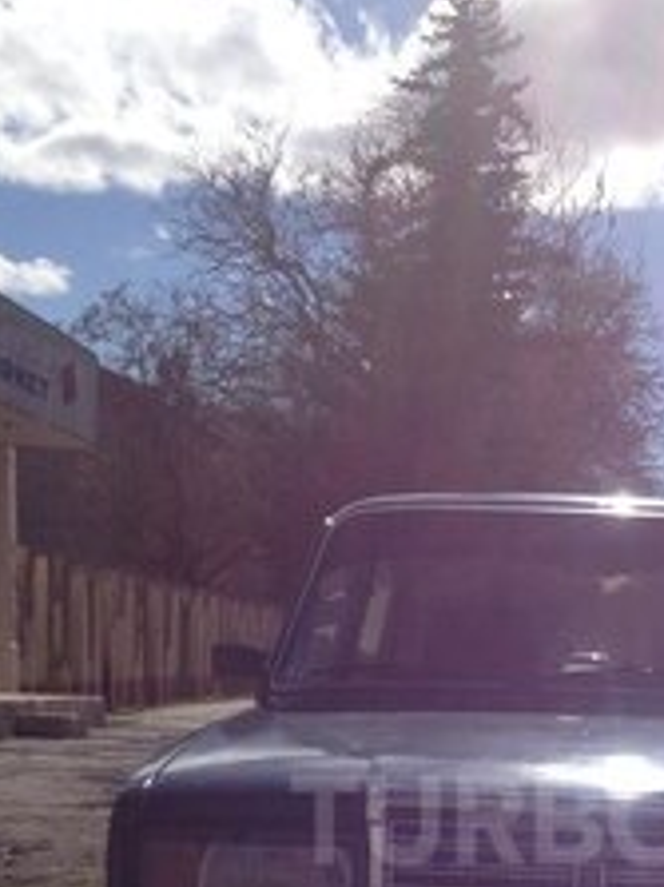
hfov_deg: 18.6
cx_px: 596
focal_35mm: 78
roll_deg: -2.1
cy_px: 819
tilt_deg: -4.5
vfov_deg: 24.2
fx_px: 1997
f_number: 2.4
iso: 50
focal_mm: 4.28
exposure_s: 1/4255
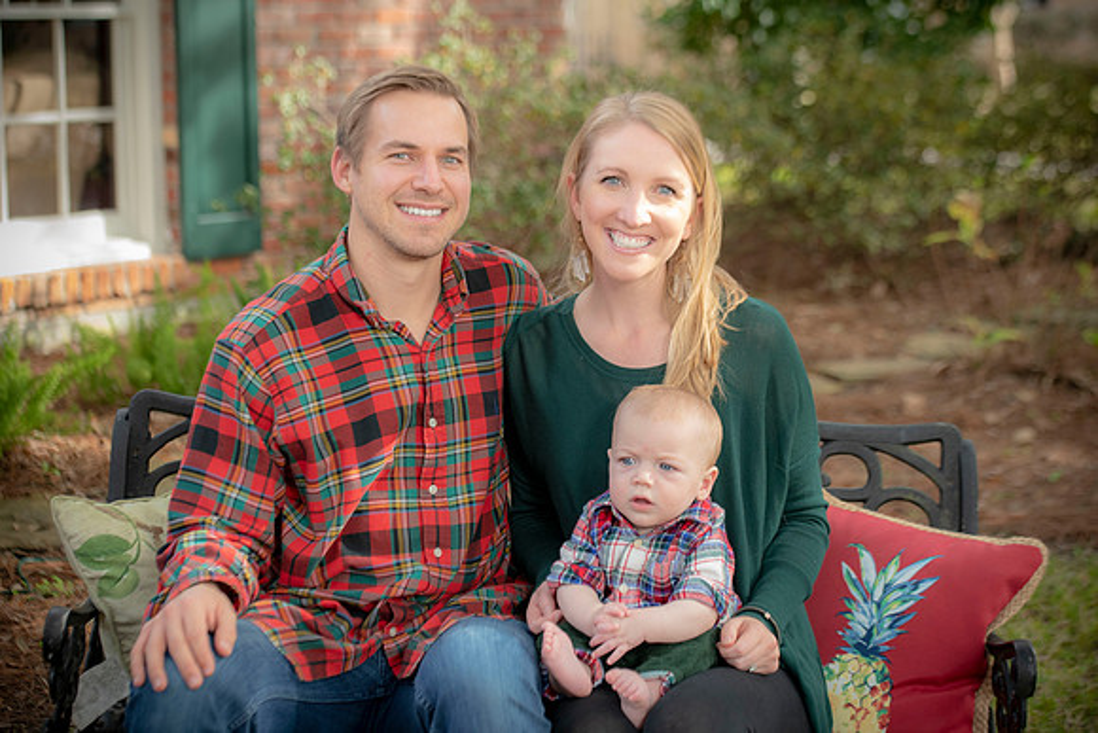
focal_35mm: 80
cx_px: 549
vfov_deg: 17.1
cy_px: 366
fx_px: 2440
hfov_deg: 25.4
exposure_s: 1/160
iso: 320
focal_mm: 80
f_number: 4
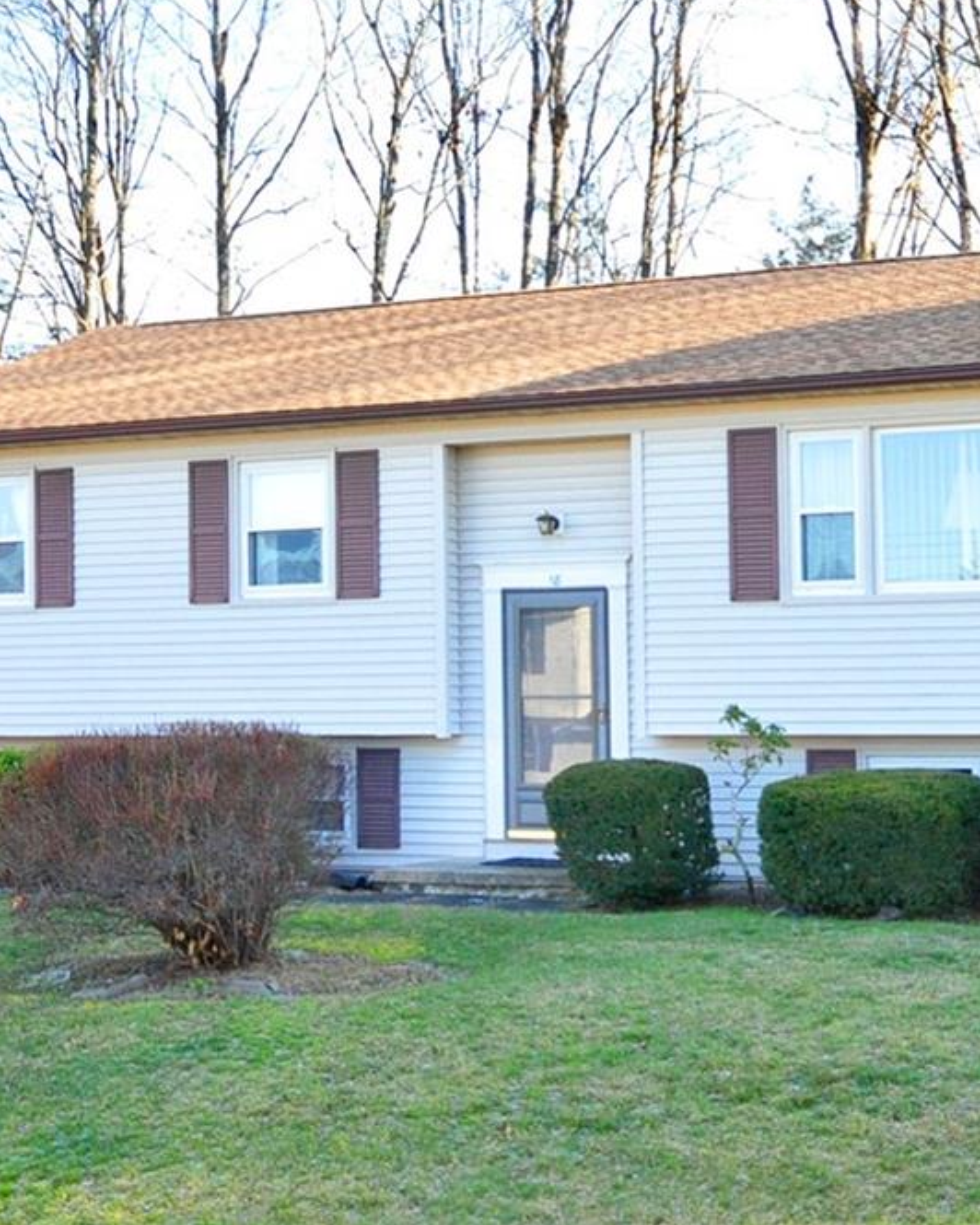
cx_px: 615
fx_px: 1414
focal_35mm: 39
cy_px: 602
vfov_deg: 46.8
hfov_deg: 38.0
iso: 1000
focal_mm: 18
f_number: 8
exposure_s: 1/200
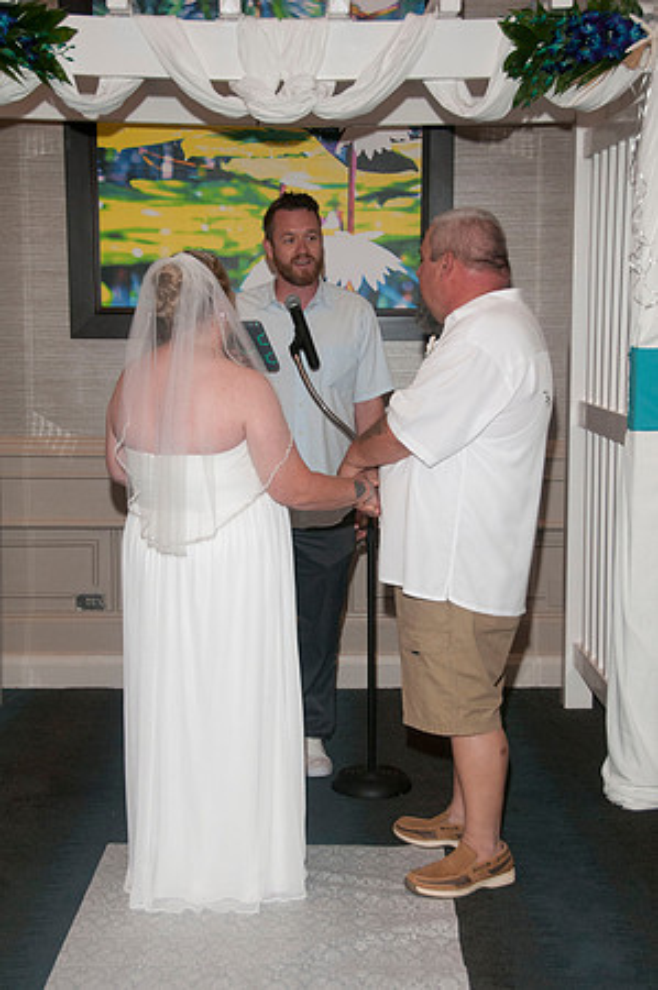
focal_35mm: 54
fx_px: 1484
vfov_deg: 36.9
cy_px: 495
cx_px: 329
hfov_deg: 25.0
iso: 800
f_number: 5.6
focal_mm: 36
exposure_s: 1/125
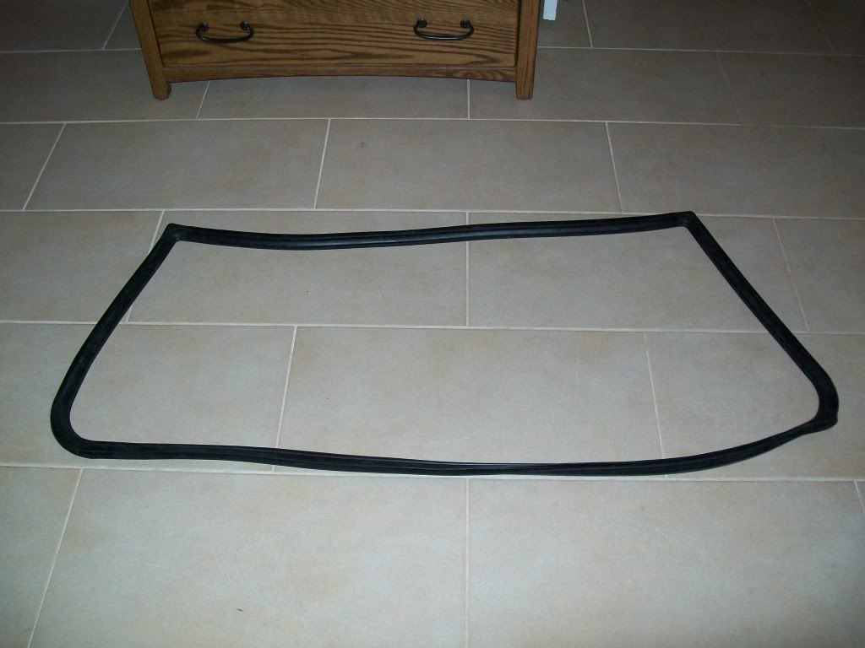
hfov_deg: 51.4
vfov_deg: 39.7
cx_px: 432
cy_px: 324
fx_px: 900
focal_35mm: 36
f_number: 2.7
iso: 160
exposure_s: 1/60
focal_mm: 6
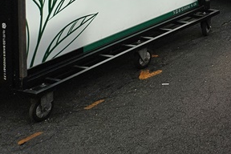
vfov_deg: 14.3
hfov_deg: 20.1
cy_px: -135
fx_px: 533
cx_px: 371
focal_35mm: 83
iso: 25
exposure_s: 1/346
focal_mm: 5.4
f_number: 1.8
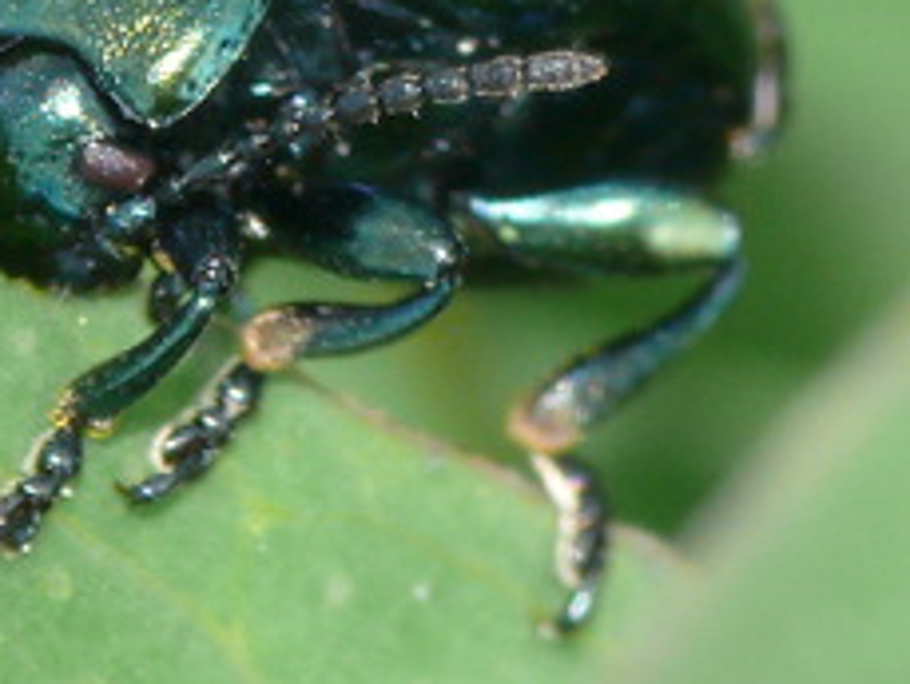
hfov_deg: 1.3
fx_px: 41110
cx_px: 256
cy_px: -68
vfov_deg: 1.0
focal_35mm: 1563
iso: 200
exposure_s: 1/80
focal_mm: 88.8
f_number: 9
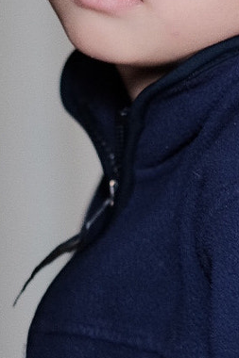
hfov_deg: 3.9
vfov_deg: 5.8
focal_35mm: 354
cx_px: 148
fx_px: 3528
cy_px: 154
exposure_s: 1/90
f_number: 1.2
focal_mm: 56
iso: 1600
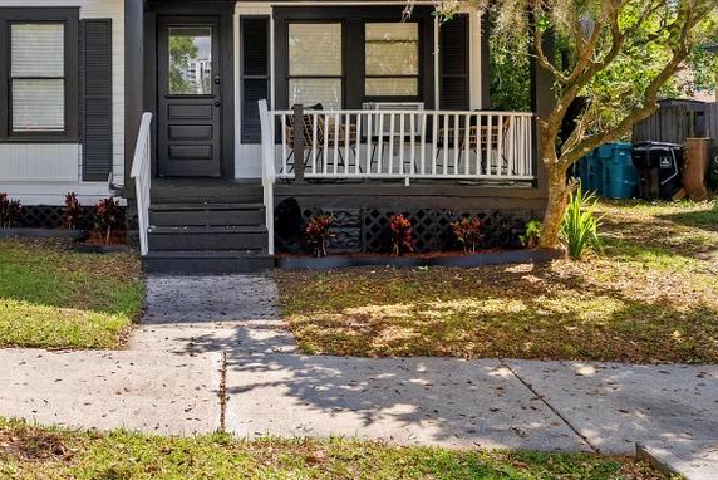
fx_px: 858
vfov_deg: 31.0
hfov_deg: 44.1
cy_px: 163
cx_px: 190
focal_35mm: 43
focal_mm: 24
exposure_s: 1/200
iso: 100
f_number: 6.3
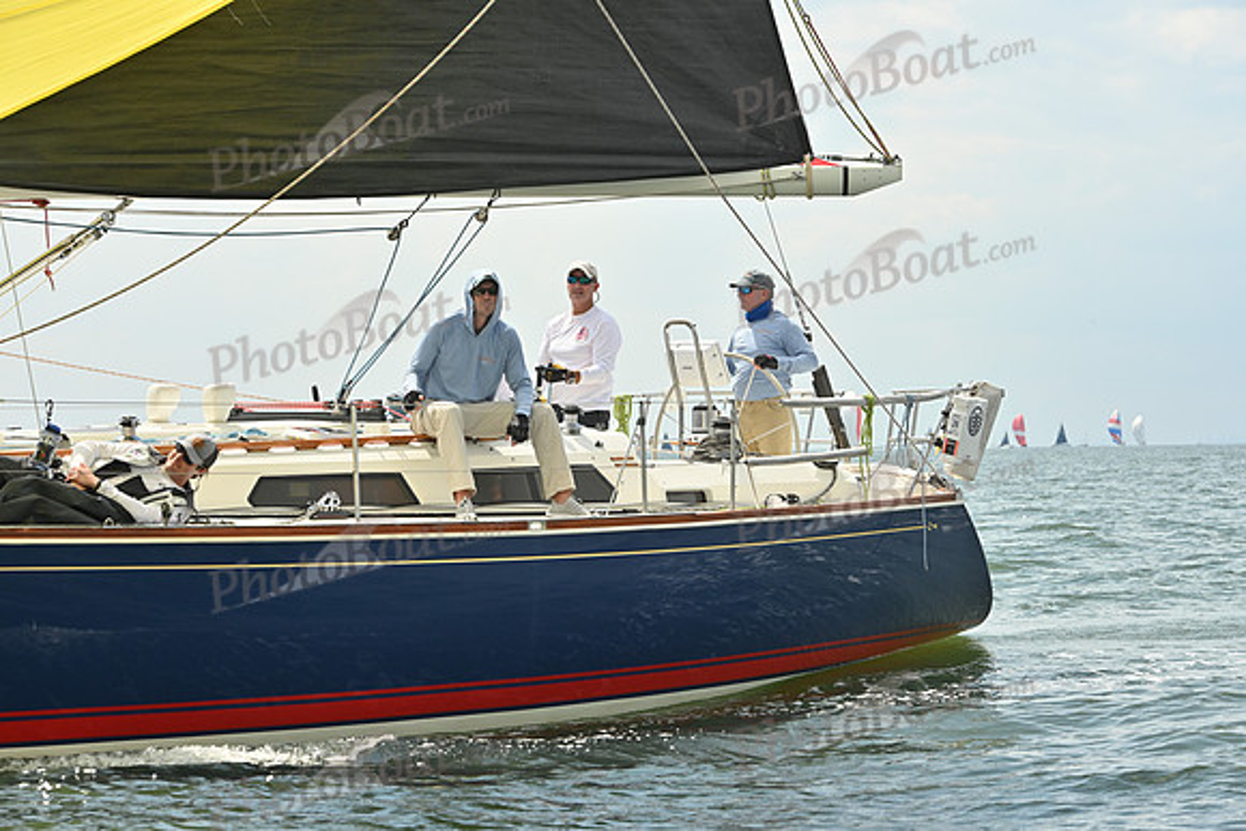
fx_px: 3808
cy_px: 416
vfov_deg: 12.5
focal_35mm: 110
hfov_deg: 18.6
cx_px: 623
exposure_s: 1/1250
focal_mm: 110
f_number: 8
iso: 320
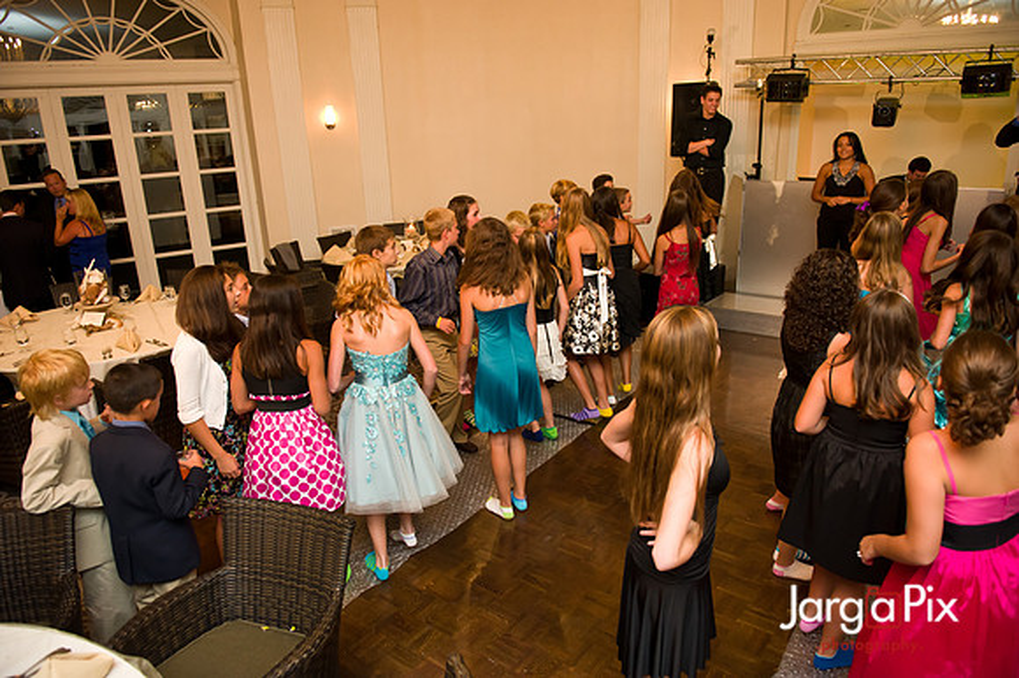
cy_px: 339
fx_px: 679
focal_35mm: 24
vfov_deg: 53.1
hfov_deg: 73.8
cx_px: 510
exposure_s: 1/125
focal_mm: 24
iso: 1600
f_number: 3.2
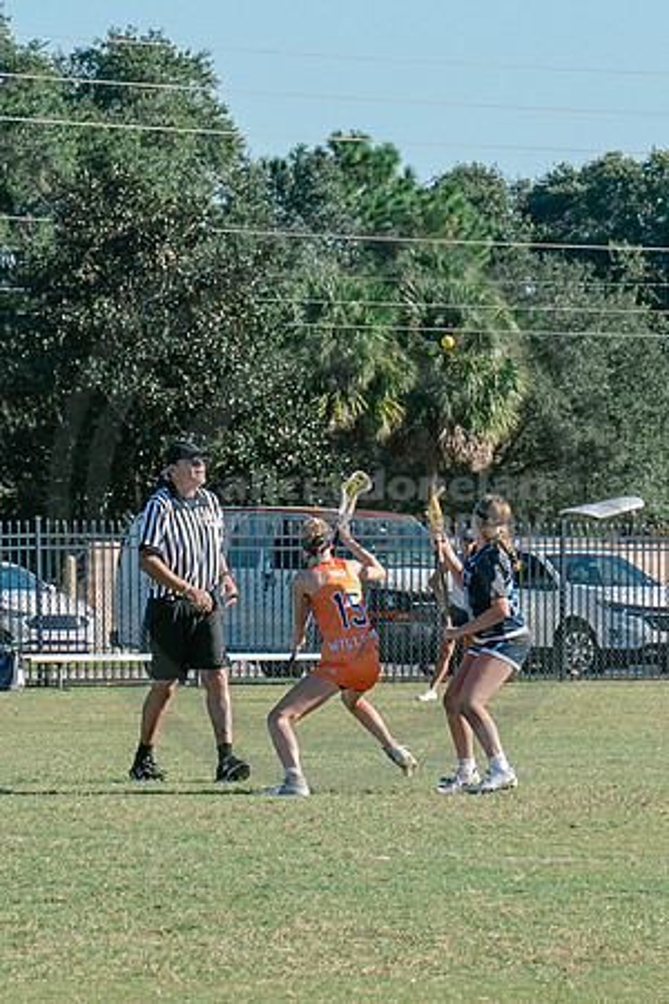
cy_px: 440
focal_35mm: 265
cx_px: 543
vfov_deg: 7.8
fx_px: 7398
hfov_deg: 5.2
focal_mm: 70
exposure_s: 1/1000
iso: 250
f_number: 5.6
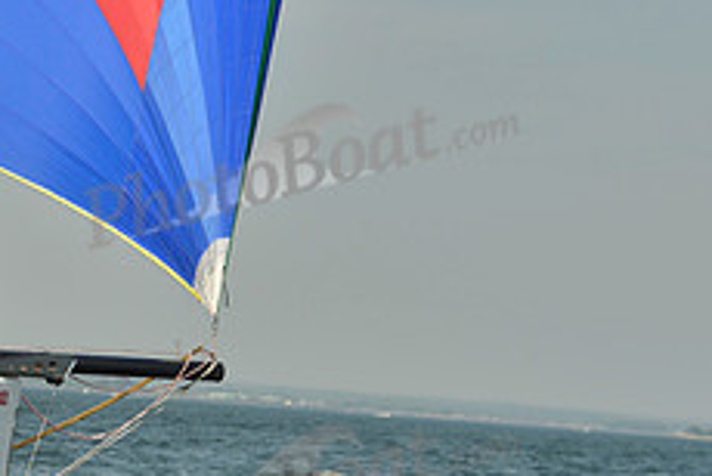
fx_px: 4891
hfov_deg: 8.3
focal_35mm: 247
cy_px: 372
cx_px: -74
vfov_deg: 5.6
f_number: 7.1
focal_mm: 98
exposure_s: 1/1250
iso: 200
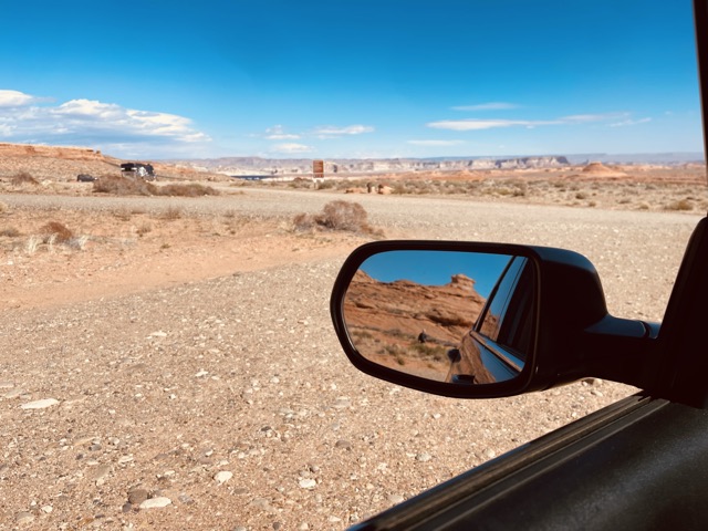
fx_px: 511
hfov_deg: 69.4
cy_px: 266
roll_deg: +0.3
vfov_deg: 54.9
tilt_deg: -10.6
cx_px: 354
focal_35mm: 25
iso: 32
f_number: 1.6
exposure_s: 1/3922
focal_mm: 5.1
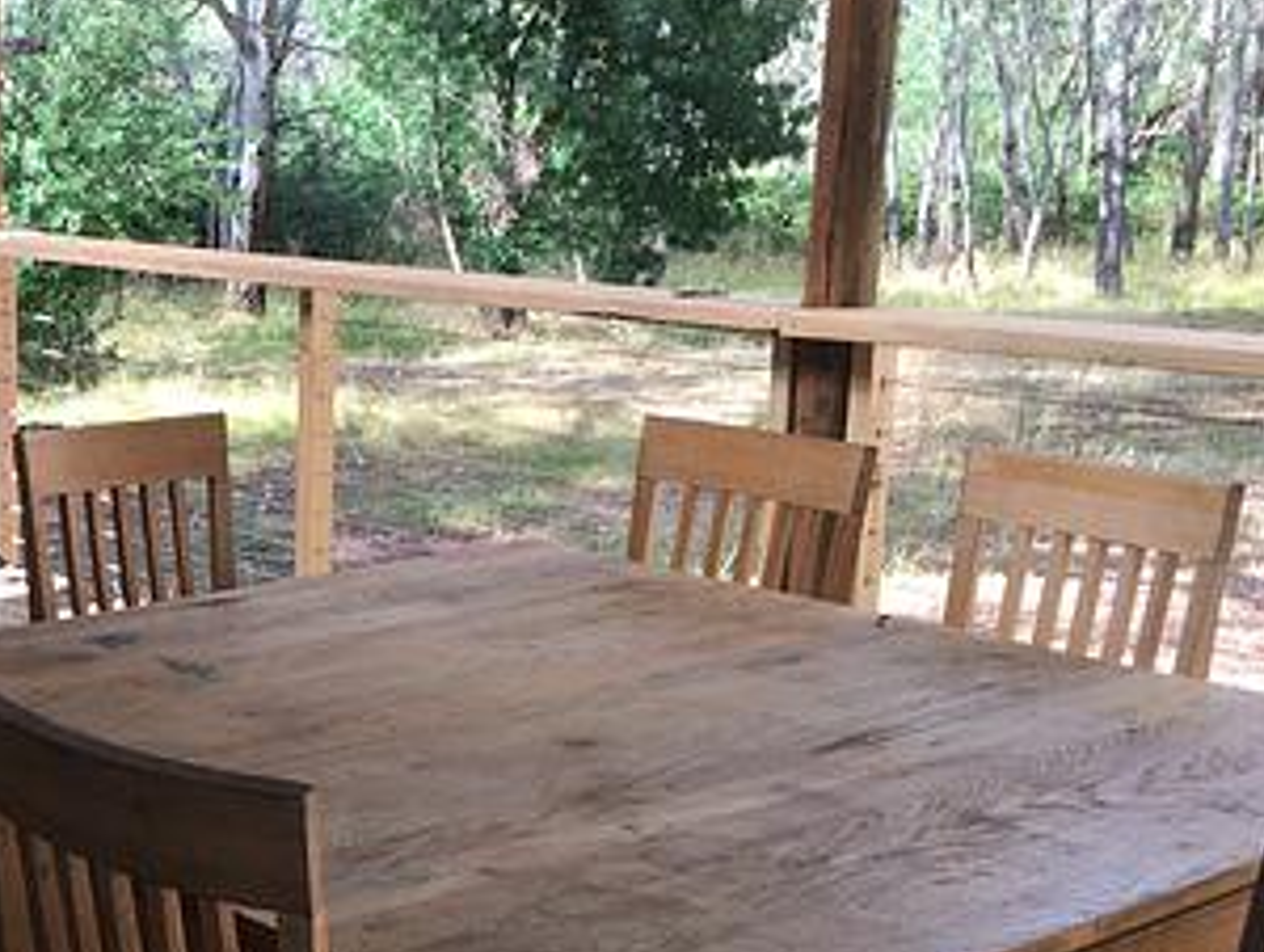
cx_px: 17
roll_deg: +0.6
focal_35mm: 60
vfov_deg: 24.5
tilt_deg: -12.2
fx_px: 2194
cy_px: 550
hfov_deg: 30.1
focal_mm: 4.15
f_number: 2.2
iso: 25
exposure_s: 1/127
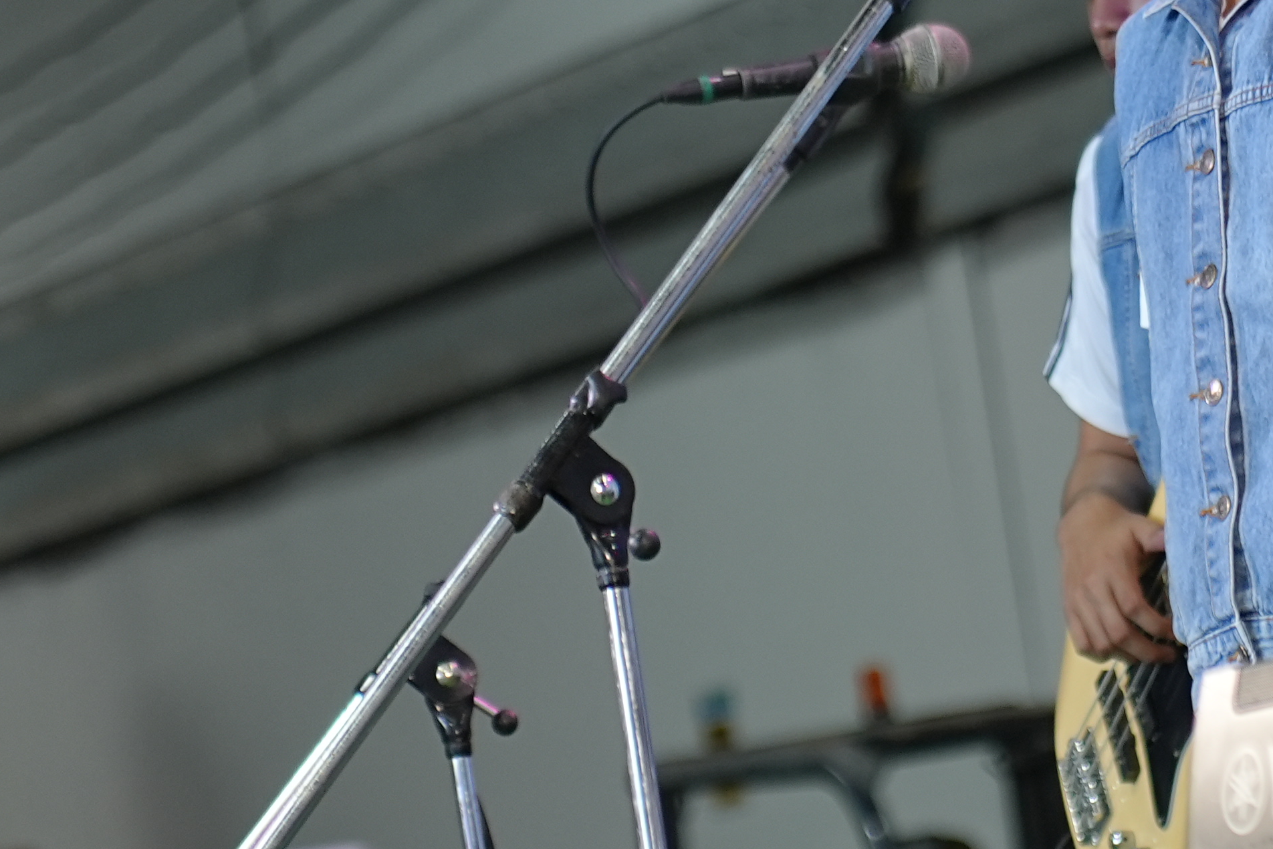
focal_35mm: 271
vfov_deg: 5.1
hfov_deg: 7.6
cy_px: 32
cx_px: 1234
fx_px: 9584
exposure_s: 1/100
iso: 320
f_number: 2.8
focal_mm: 75
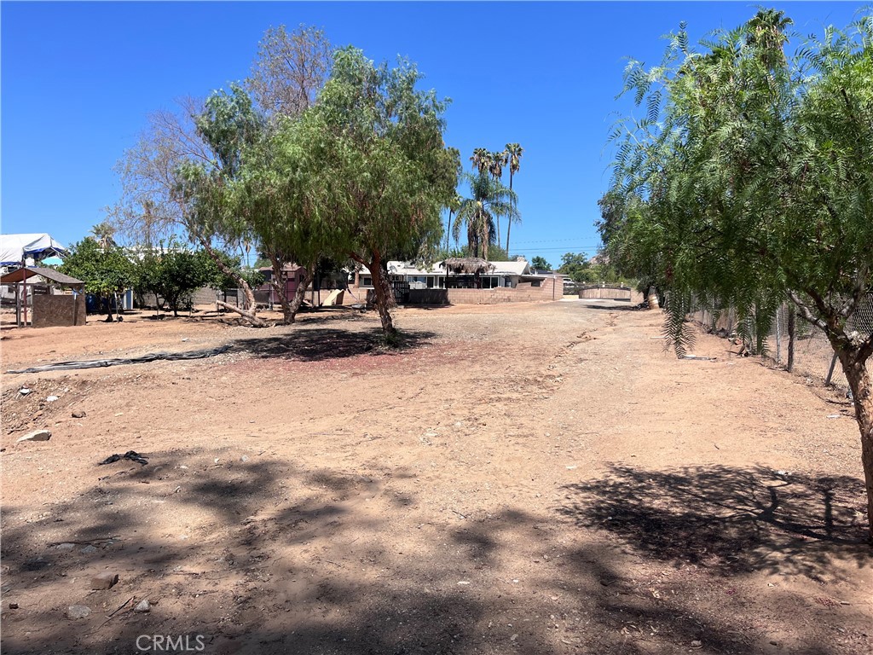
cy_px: 328
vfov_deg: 53.1
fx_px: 656
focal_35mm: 26
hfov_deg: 67.3
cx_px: 436
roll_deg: -0.8
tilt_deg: -0.2
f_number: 1.6
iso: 50
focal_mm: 5.1
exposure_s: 1/3521
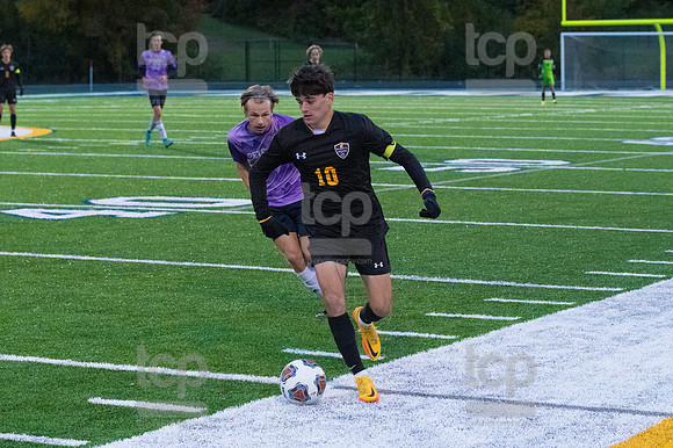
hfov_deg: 19.5
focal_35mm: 105
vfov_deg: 13.0
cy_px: 224
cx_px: 336
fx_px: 1962
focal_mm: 70
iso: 6400
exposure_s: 1/1250
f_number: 4.5
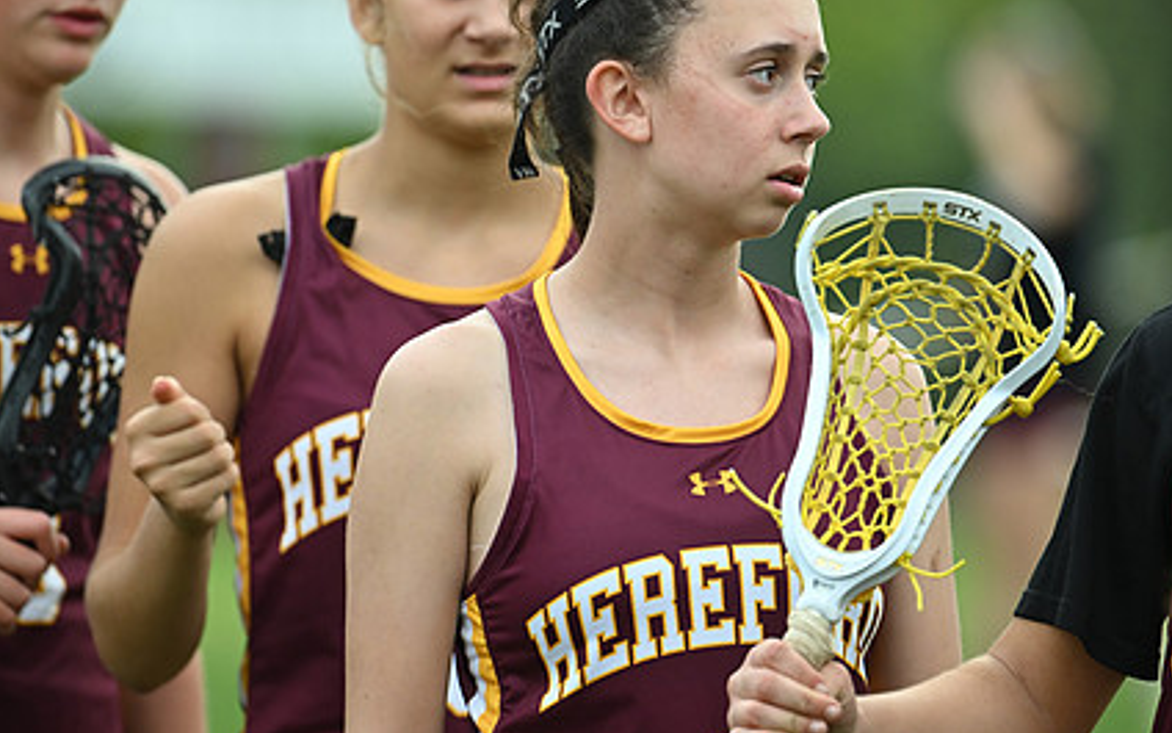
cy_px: 242
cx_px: 592
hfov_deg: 3.8
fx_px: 17823
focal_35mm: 558
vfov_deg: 2.4
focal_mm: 400
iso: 1000
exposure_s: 1/1250
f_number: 4.5
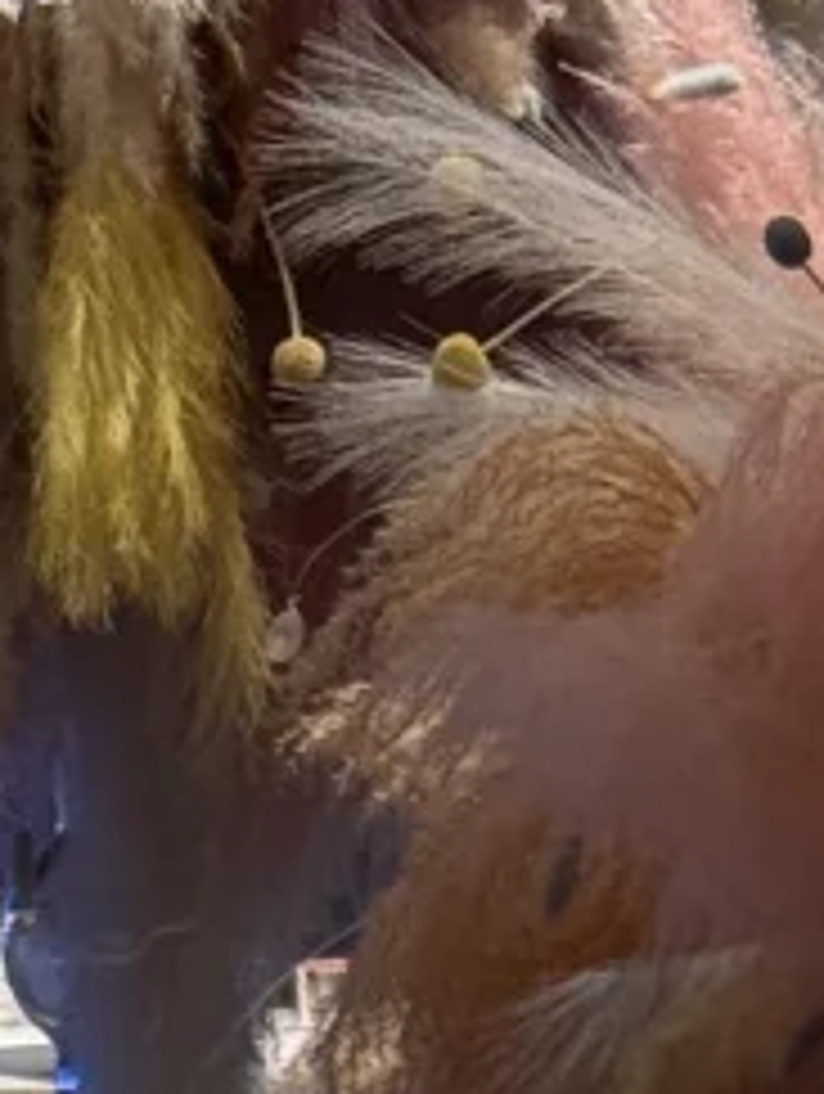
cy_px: 2598
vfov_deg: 6.6
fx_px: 8990
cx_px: 266
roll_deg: -0.2
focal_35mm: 284
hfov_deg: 5.2
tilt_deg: -14.3
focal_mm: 6.76
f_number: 1.78
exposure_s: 1/69
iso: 100
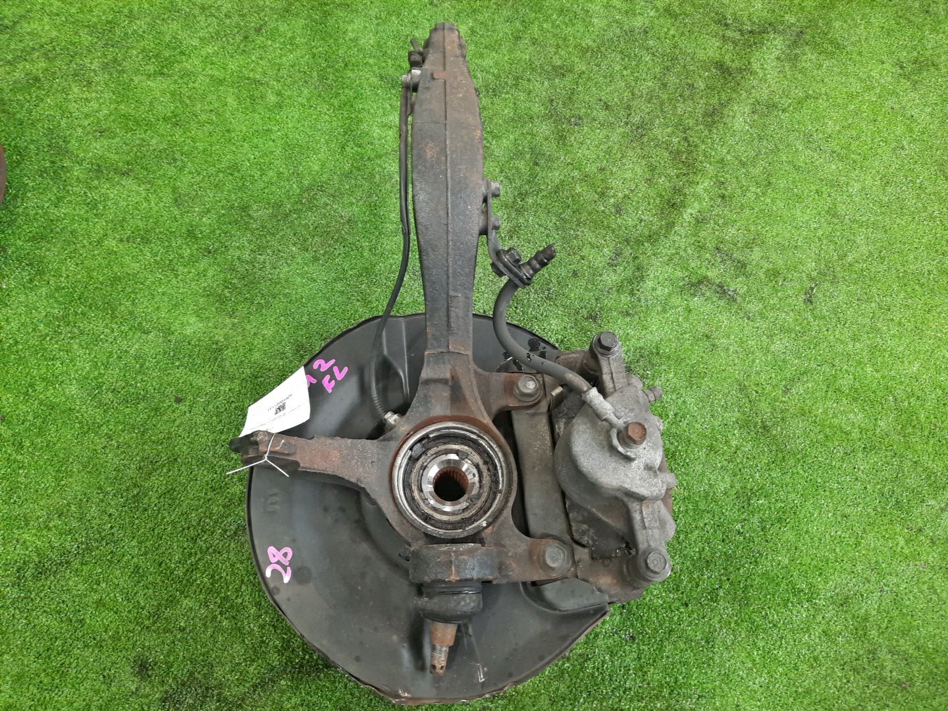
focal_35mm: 25
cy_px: 356
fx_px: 685
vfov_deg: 54.9
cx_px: 474
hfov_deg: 69.4
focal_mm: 4.6
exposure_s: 1/33
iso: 302
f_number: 2
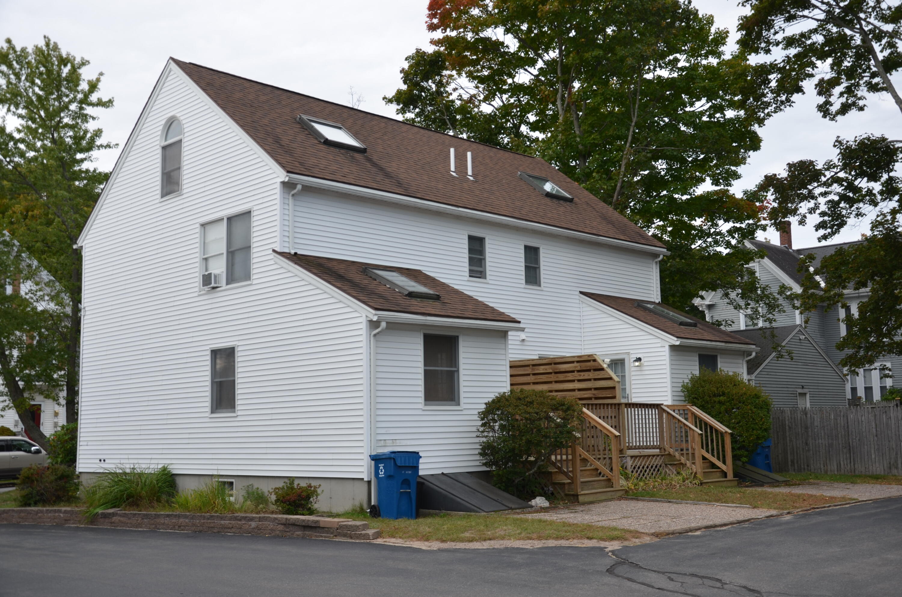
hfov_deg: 49.6
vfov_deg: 34.1
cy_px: 298
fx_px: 975
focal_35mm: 39
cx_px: 451
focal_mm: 26
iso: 100
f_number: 6.3
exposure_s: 1/160
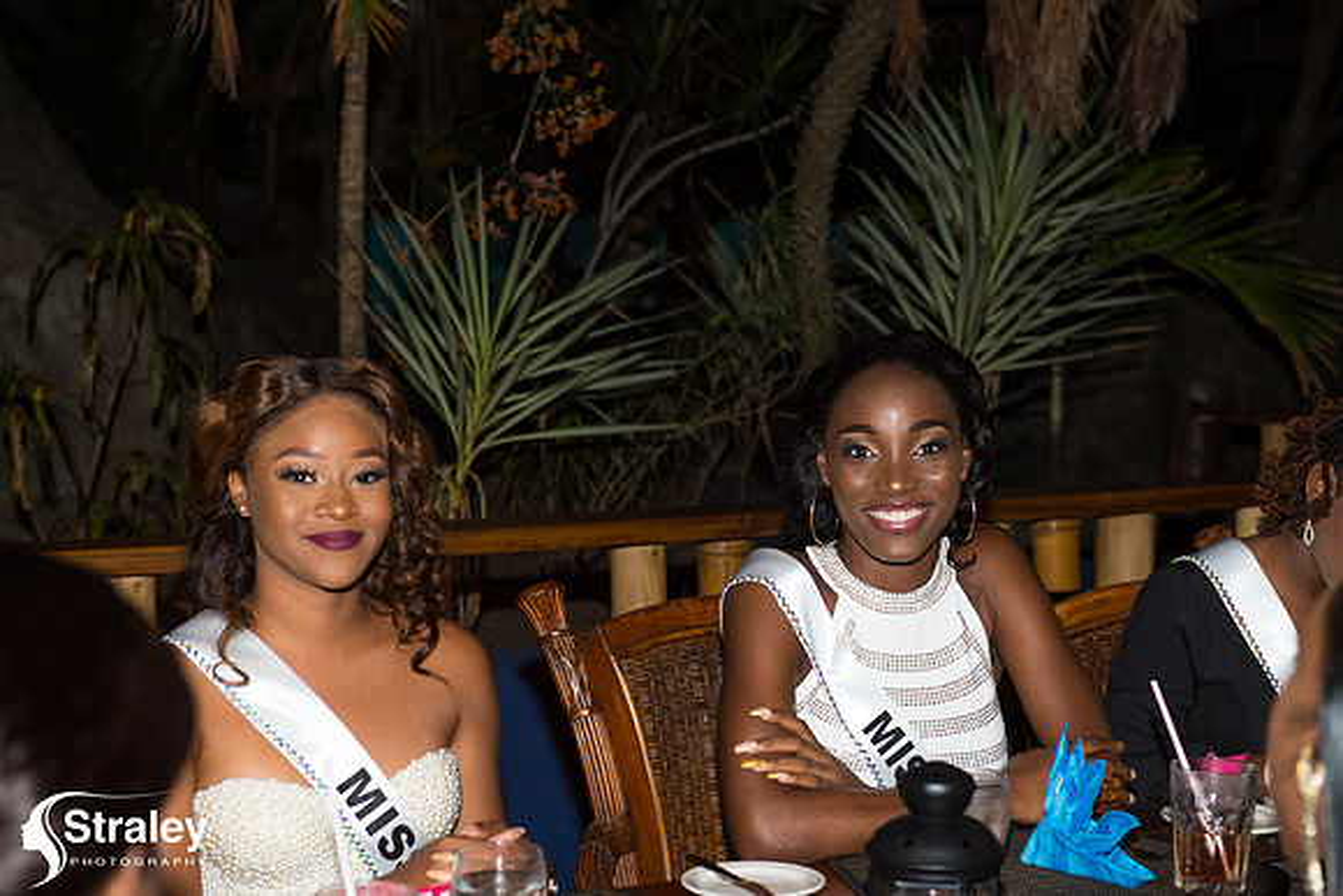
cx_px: 672
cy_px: 448
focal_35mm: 70
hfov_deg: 28.8
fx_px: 2612
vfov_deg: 19.5
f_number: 5.6
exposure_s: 1/100
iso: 400
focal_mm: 70
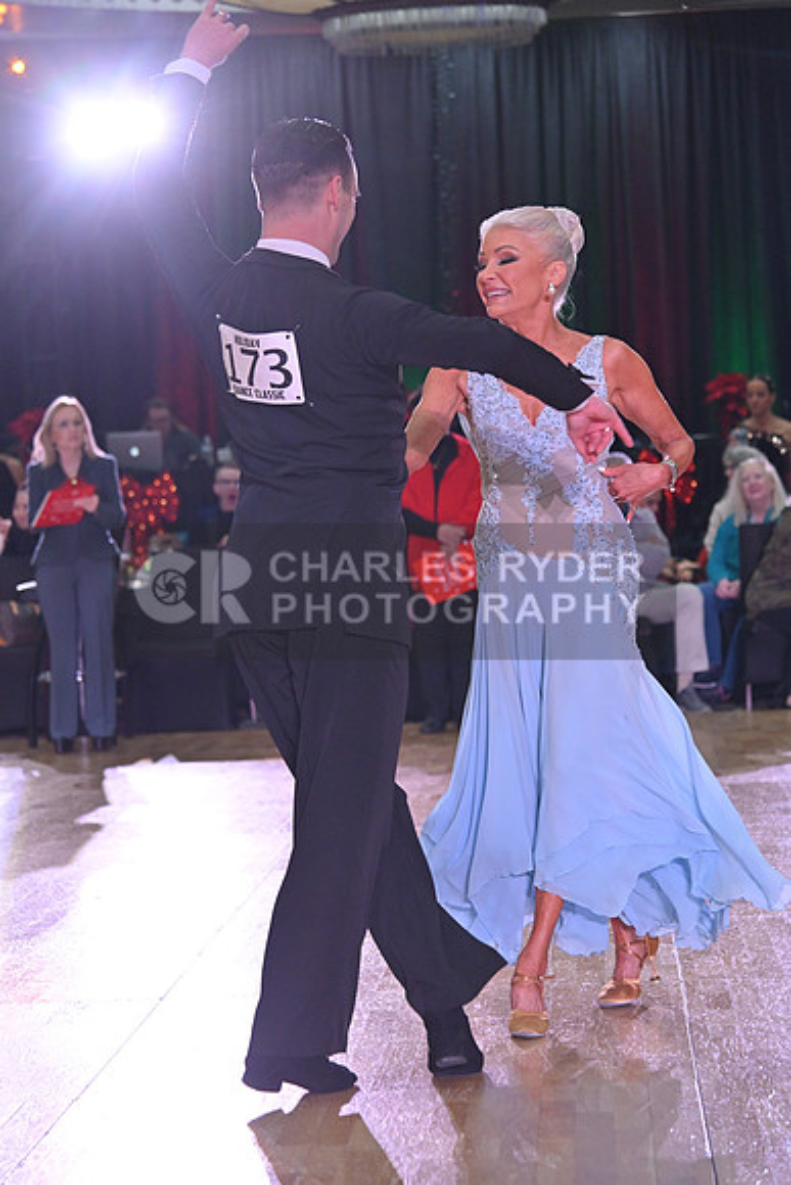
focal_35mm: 92
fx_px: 3030
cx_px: 396
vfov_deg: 22.1
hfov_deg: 14.9
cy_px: 592
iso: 2500
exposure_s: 1/400
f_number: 5
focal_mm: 92
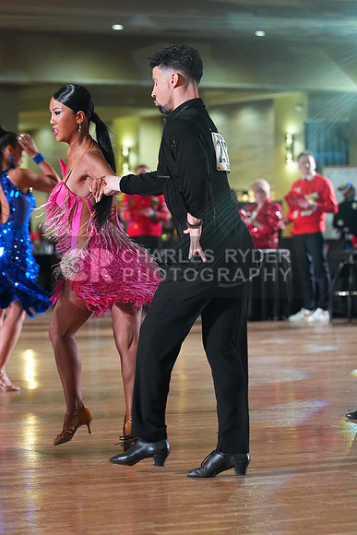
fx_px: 2200
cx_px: 178
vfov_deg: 13.9
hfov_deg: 9.3
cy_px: 268
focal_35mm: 148
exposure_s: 1/400
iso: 8000
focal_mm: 148
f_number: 5
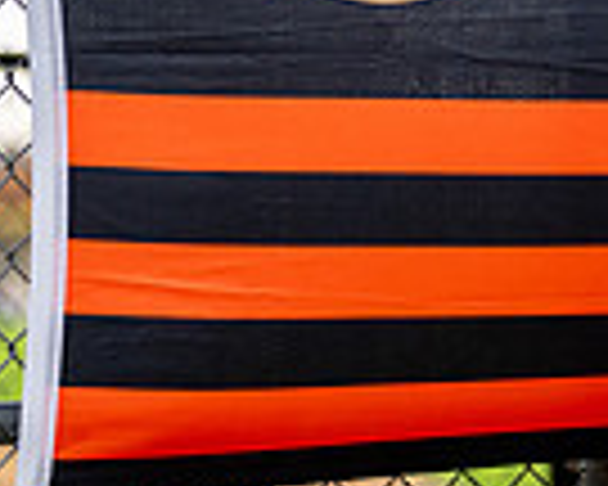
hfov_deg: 8.0
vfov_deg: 6.4
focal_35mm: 241
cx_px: 491
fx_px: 4337
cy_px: 86
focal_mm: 50
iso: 500
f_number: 1.2
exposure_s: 1/640
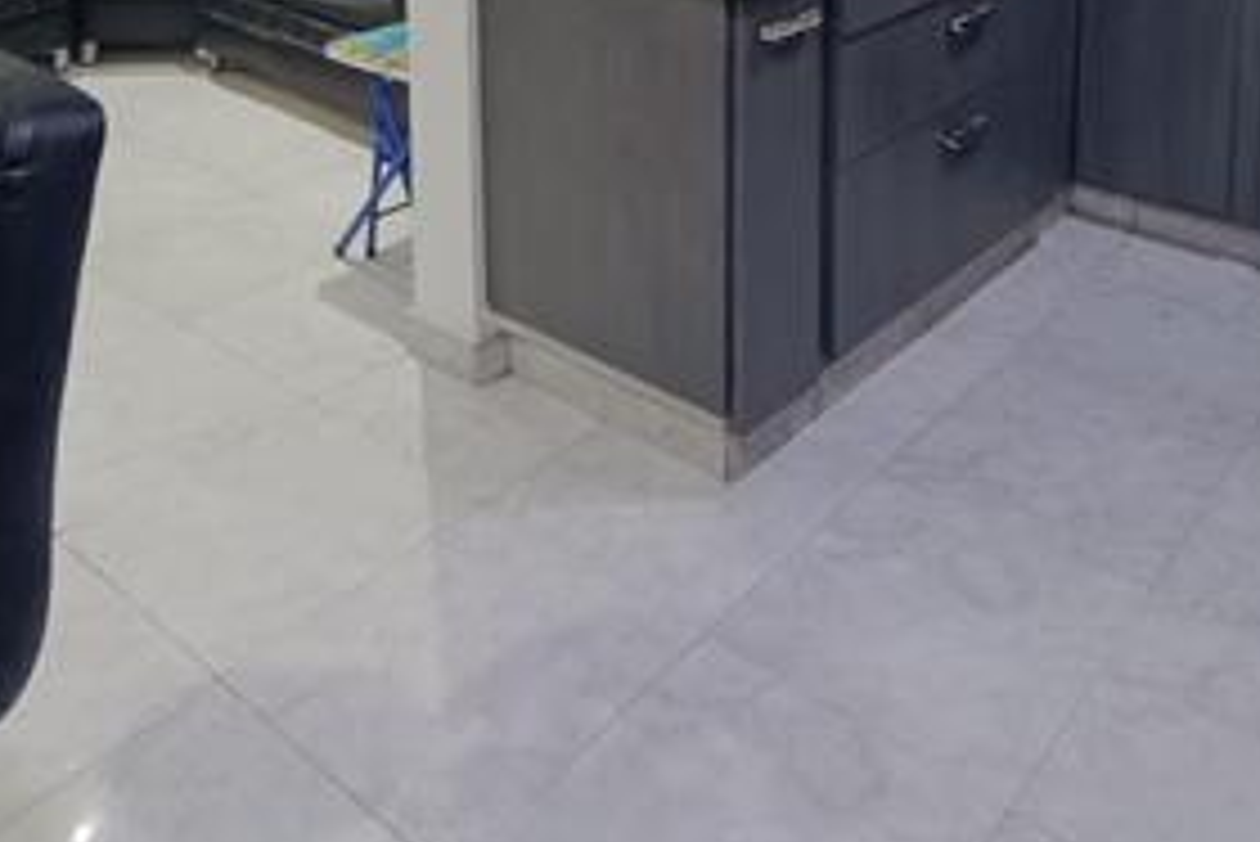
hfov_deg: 50.4
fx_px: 1331
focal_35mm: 38
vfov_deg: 29.5
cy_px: -203
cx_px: 752
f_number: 2.2
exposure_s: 1/30
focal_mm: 1.66
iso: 851
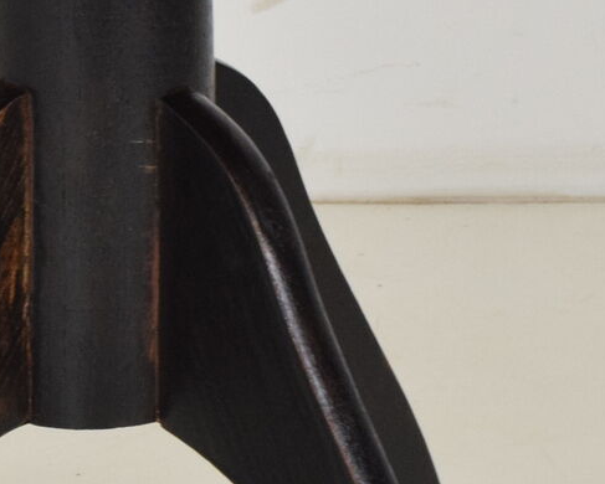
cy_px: 223
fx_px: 5695
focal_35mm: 318
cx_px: 106
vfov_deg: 4.9
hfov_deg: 6.1
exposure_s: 1/100
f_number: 14
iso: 1600
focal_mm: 55
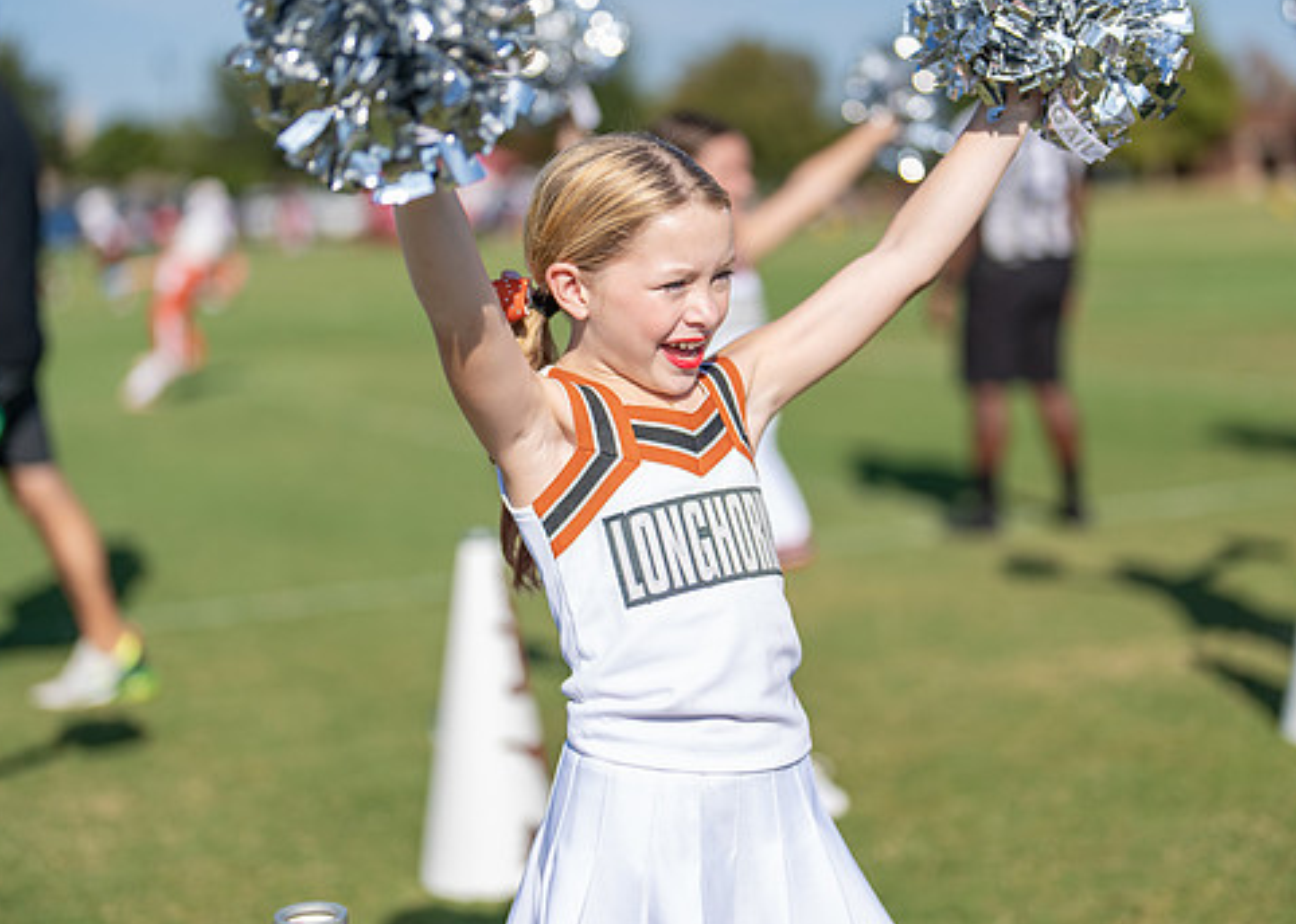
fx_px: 2318
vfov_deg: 22.6
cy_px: 427
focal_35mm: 63
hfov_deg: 31.2
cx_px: 696
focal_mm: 50
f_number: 1.2
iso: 100
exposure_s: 1/8000
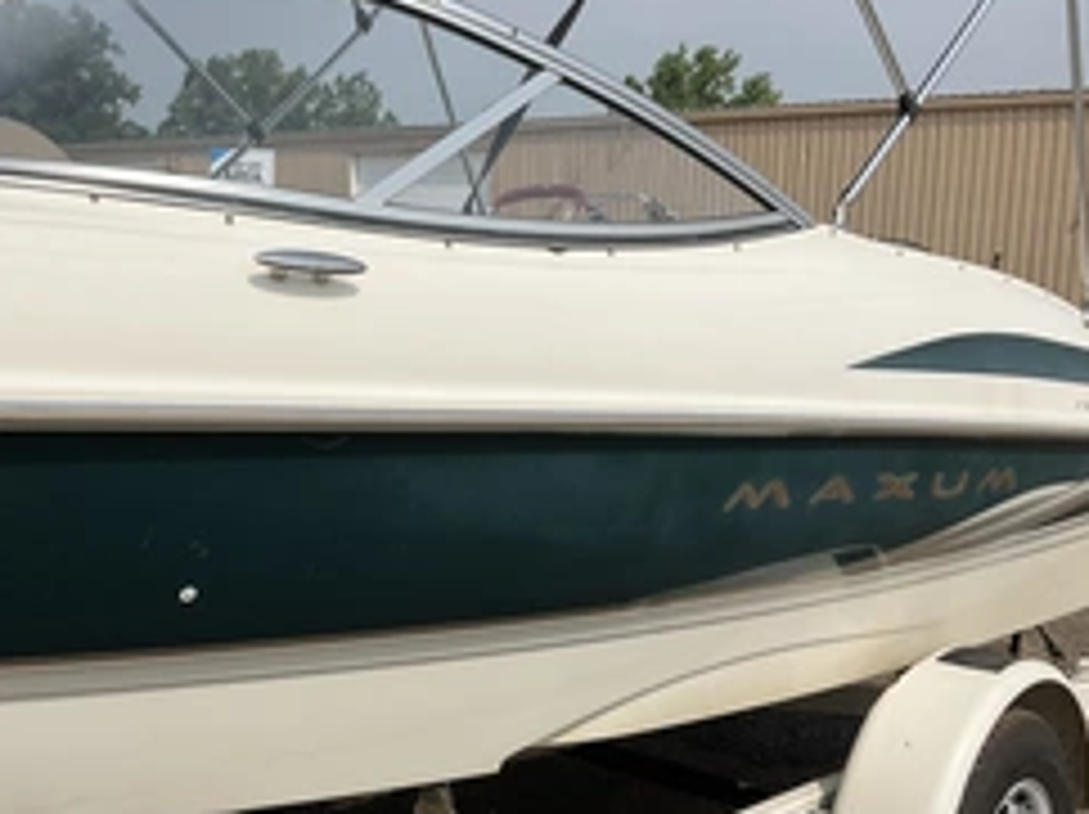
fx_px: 1509
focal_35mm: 48
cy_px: 535
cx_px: 482
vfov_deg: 30.0
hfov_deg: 39.6
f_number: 1.8
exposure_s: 1/4065
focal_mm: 3
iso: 25
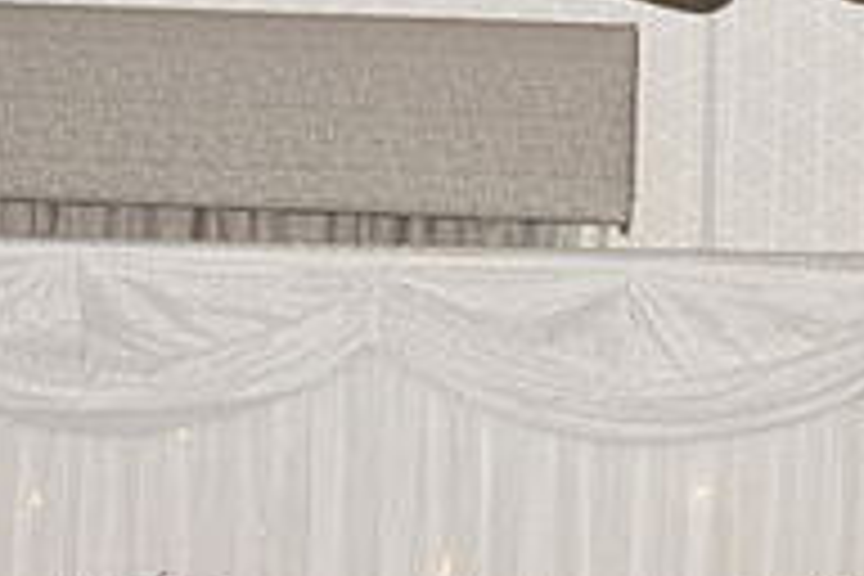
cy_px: 830
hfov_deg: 9.7
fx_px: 5064
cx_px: 634
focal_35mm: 211
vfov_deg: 6.4
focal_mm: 70
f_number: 2.8
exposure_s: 1/160
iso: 400
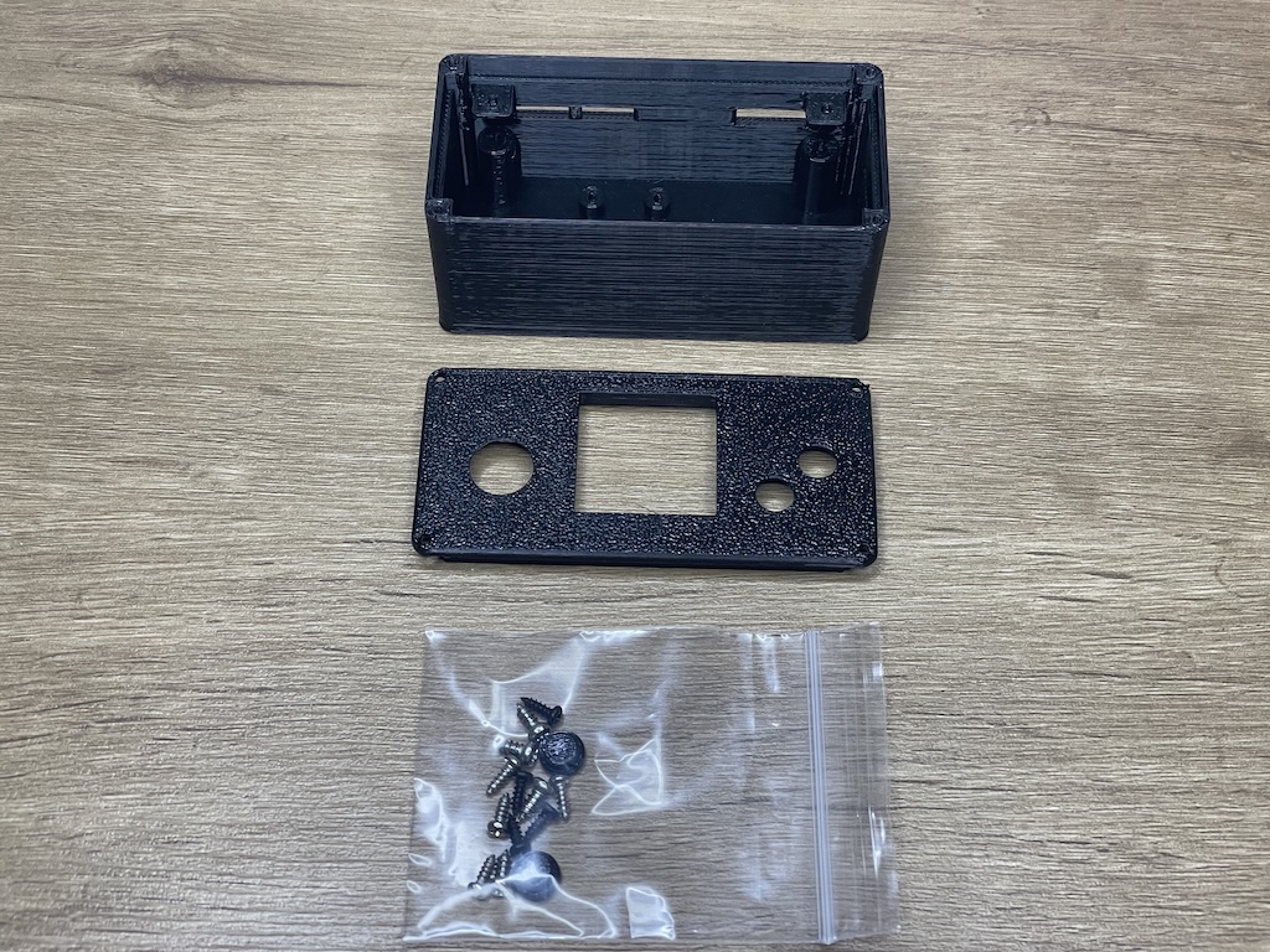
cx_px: 635
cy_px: 476
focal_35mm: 52
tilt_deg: -59.9
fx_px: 1908
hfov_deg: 36.8
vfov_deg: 28.0
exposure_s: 1/120
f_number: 2
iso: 200
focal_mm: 6
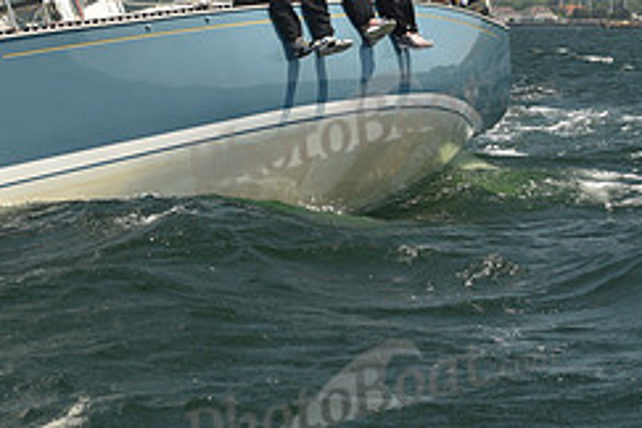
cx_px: 50
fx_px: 2978
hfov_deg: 12.2
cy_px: 25
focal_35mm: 167
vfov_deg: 8.2
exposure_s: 1/640
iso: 250
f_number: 5.6
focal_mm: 70
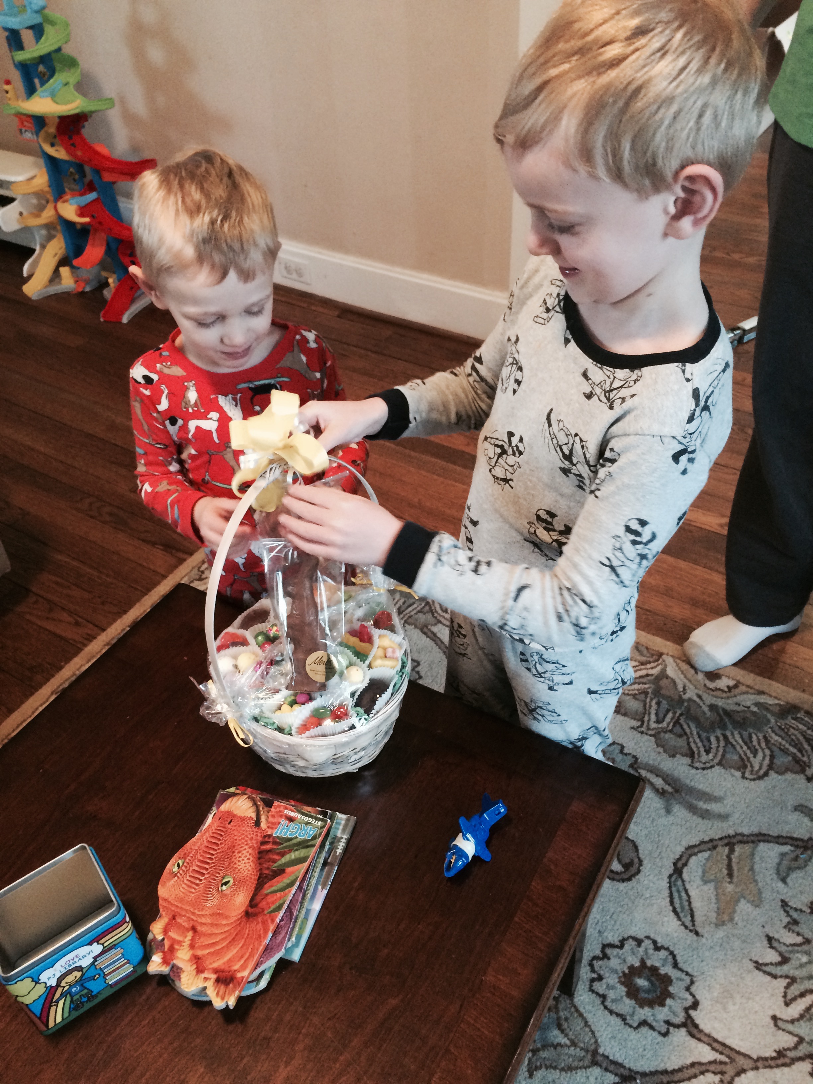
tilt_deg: -43.5
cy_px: 542
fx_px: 908
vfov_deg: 61.7
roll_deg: +3.6
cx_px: 406
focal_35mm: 29
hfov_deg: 48.2
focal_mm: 4.15
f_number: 2.2
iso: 250
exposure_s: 1/24
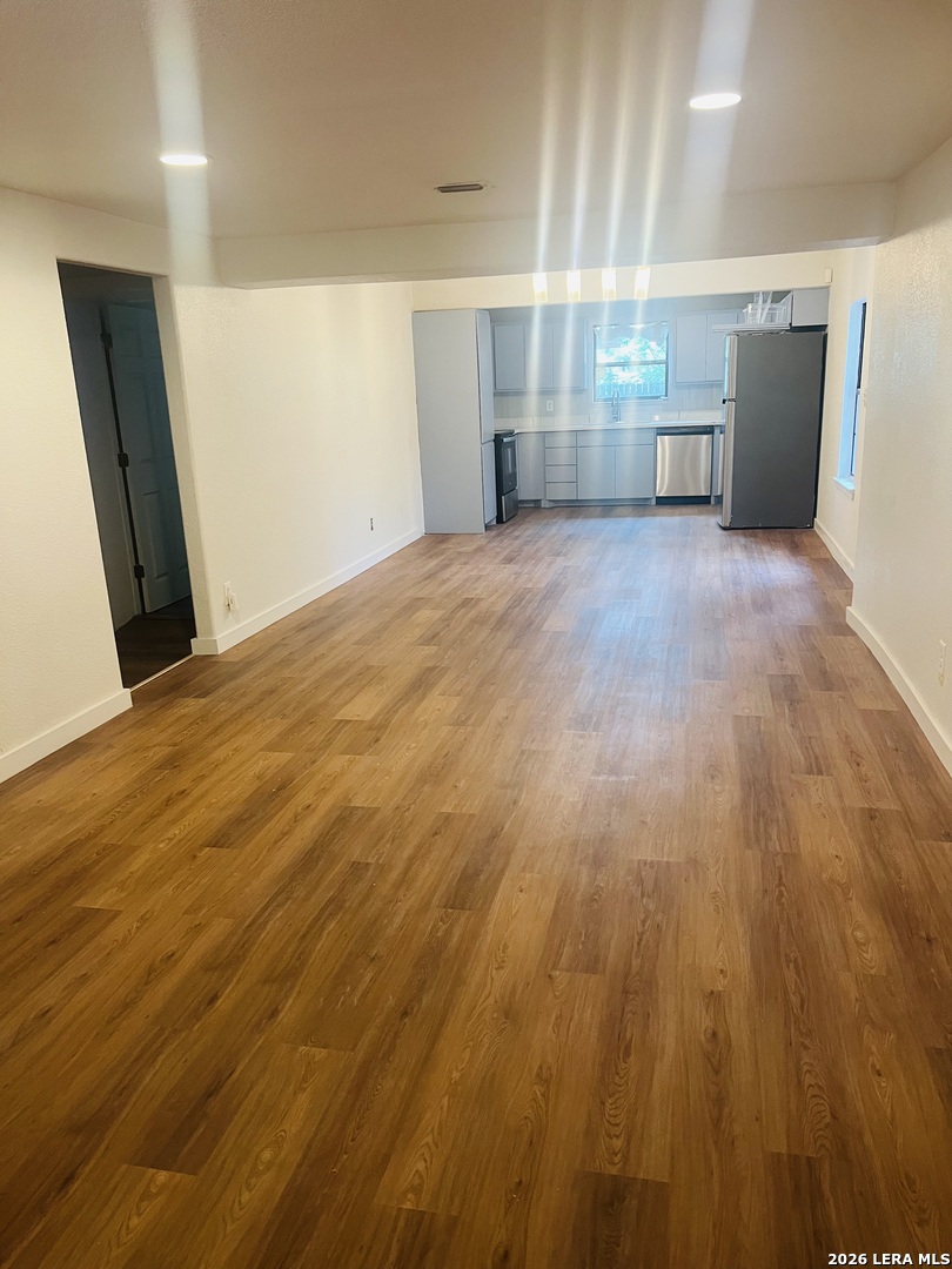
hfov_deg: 53.1
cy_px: 634
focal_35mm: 26
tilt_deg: -15.3
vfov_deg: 67.3
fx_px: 953
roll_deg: +2.8
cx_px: 476
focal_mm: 5.7
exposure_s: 1/60
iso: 160
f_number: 1.5
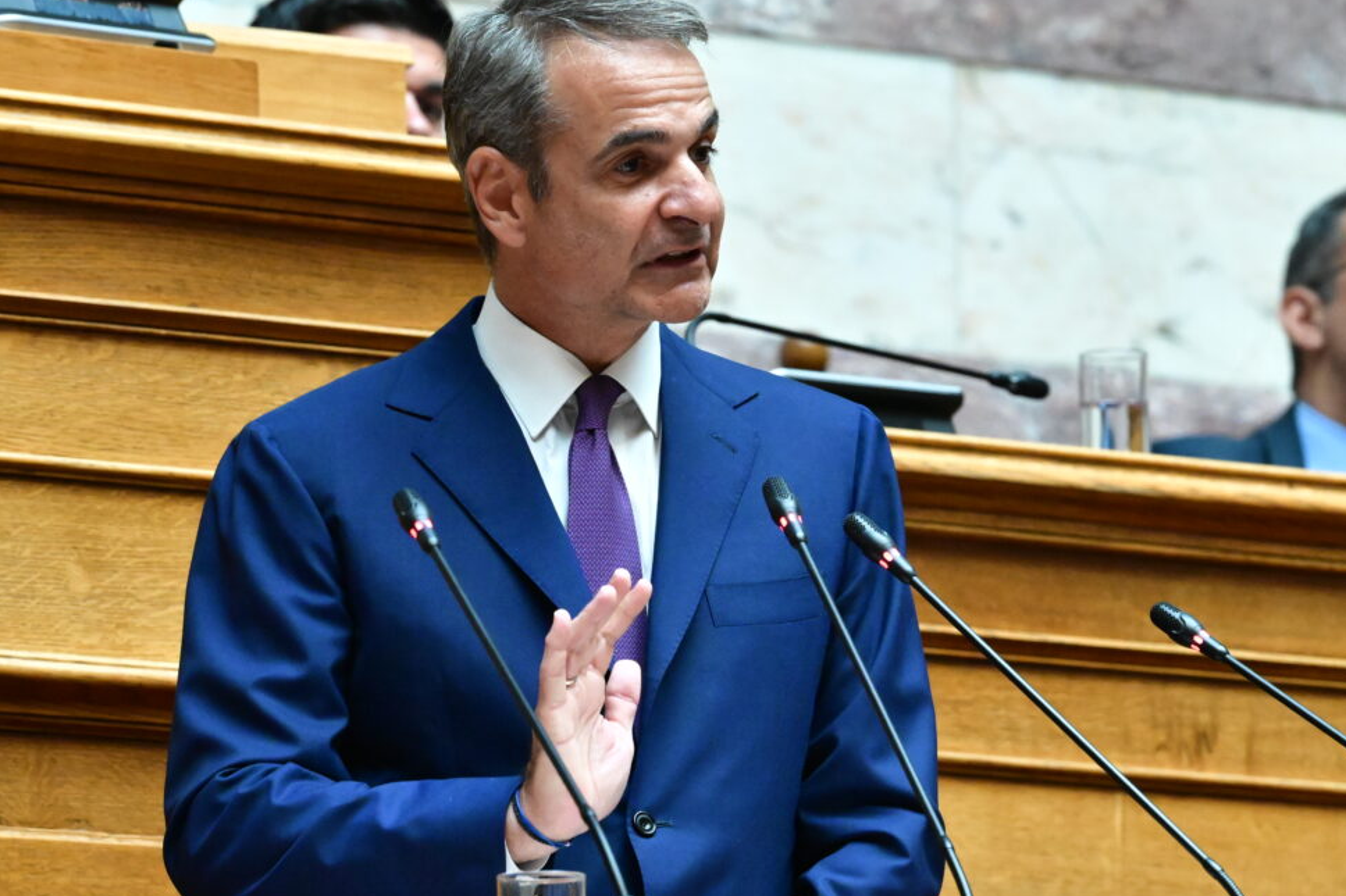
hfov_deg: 5.7
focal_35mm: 362
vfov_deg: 3.8
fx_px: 13532
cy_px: 438
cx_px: 609
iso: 8000
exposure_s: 1/400
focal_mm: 195
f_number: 5.6
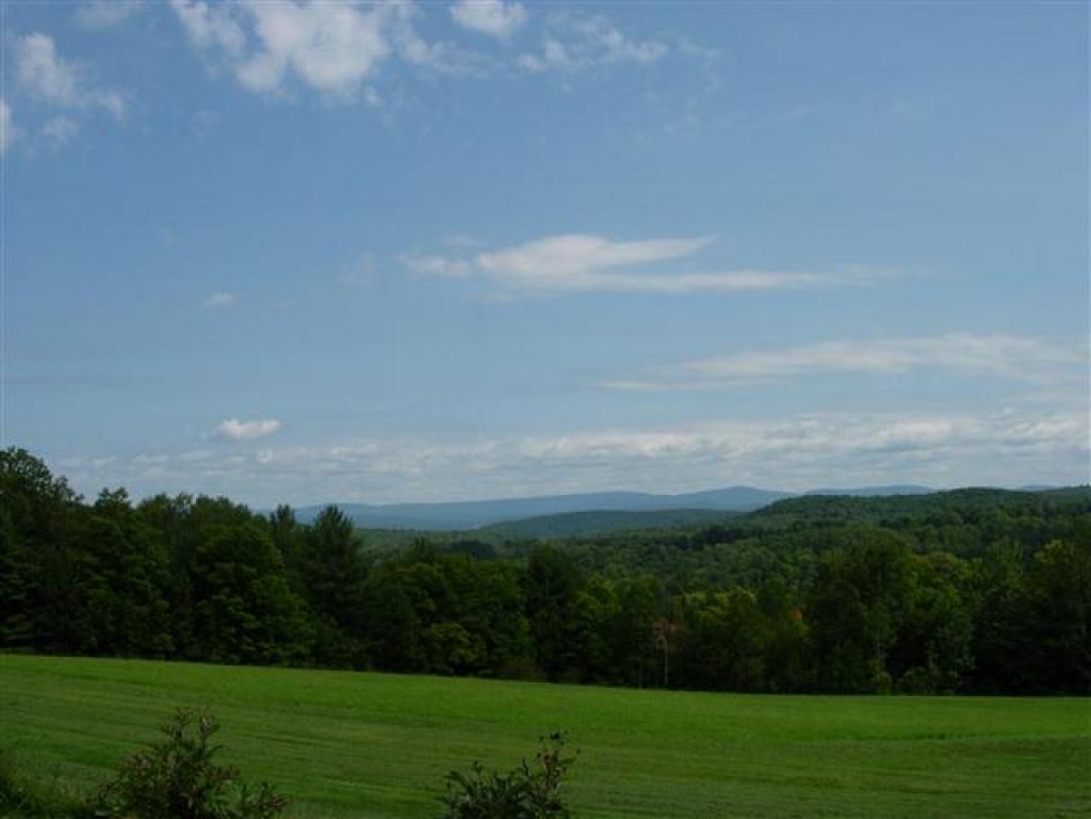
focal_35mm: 38
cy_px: 410
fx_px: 1198
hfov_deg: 49.0
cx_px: 546
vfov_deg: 37.7
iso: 79
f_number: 4.8
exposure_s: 1/1253
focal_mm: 7.8
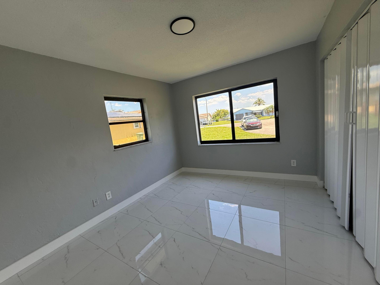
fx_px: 154
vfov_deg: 85.7
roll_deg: +7.2
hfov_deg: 102.1
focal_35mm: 14
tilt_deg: -7.3
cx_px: 190
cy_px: 142
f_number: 2.2
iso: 64
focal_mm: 2.22
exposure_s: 1/290
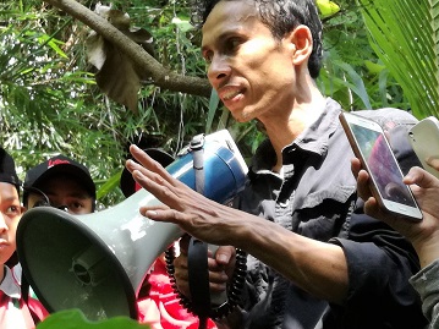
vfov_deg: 19.1
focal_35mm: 77
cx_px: -29
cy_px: 130
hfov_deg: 23.9
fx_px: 976
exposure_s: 1/60
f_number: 2
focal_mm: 3.79
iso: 64
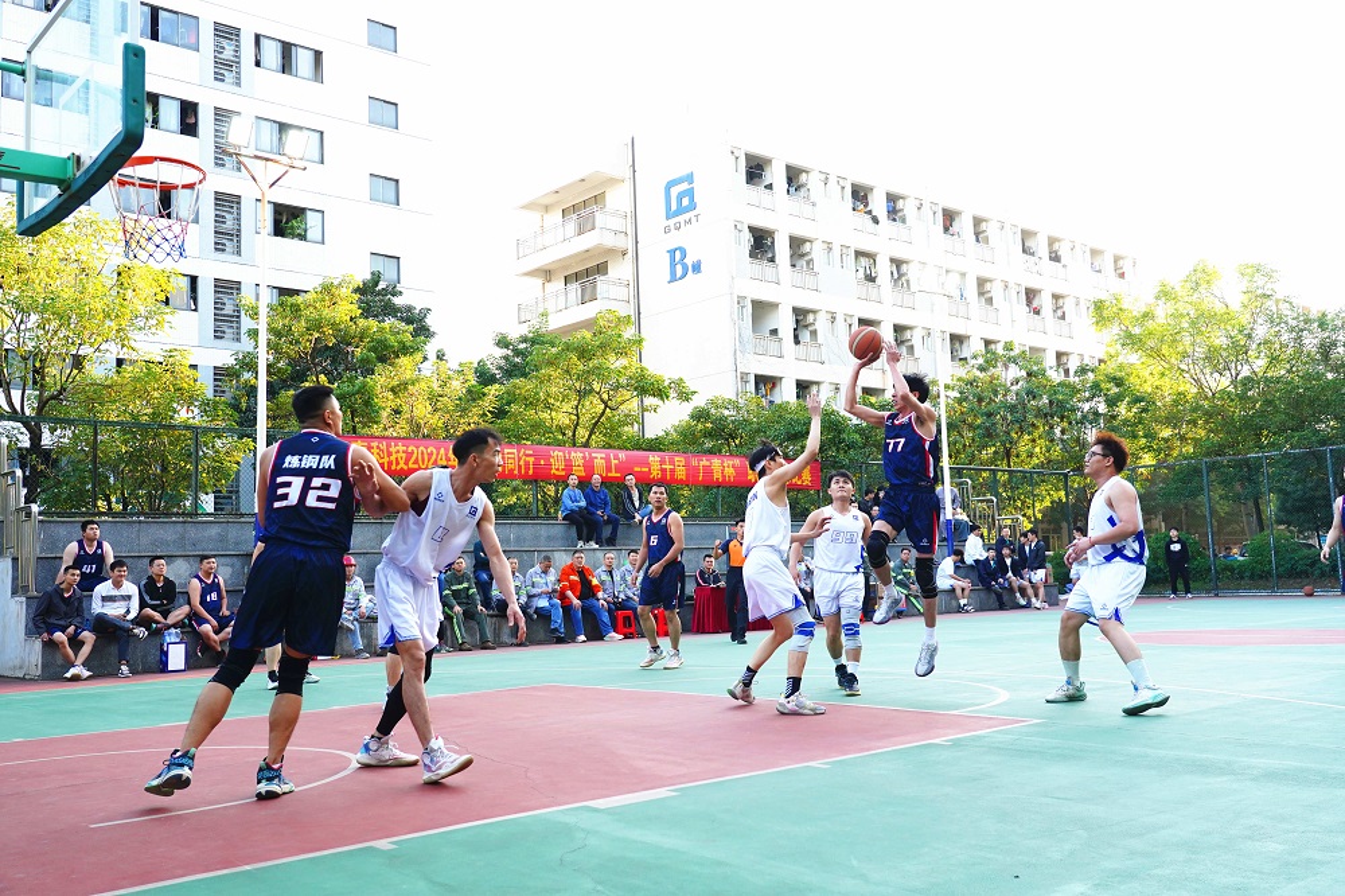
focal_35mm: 31
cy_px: 448
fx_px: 1158
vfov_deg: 42.3
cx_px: 672
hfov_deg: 60.3
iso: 1250
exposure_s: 1/400
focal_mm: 31
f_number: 5
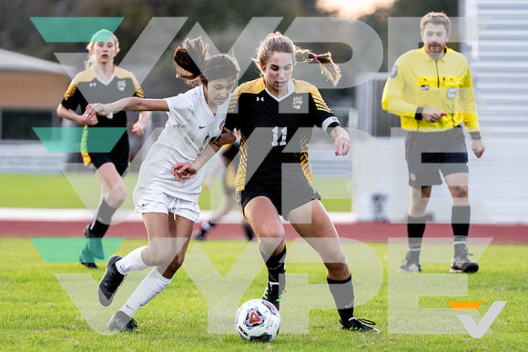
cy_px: 209
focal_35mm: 358
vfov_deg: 3.8
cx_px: 241
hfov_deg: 5.8
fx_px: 5249
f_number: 2.8
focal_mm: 195
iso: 1250
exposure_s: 1/1600
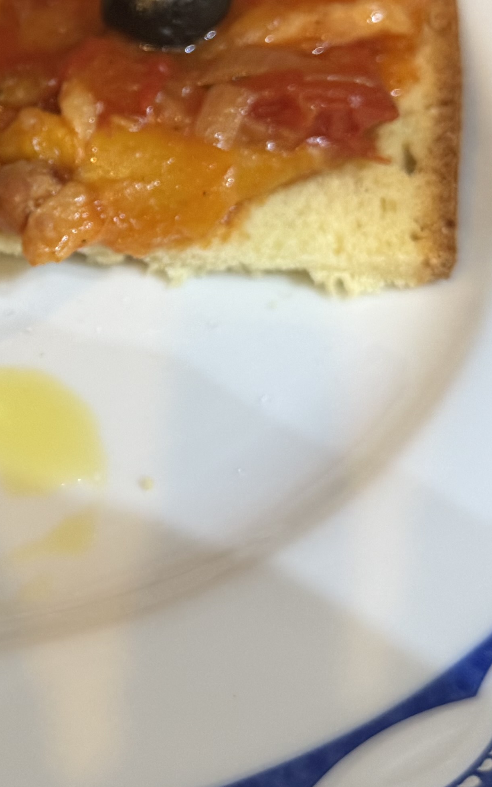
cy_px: 191
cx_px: -92
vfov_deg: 27.4
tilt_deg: -50.3
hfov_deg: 16.9
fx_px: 1588
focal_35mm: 74
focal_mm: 6.76
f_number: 1.78
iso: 320
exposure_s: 1/50
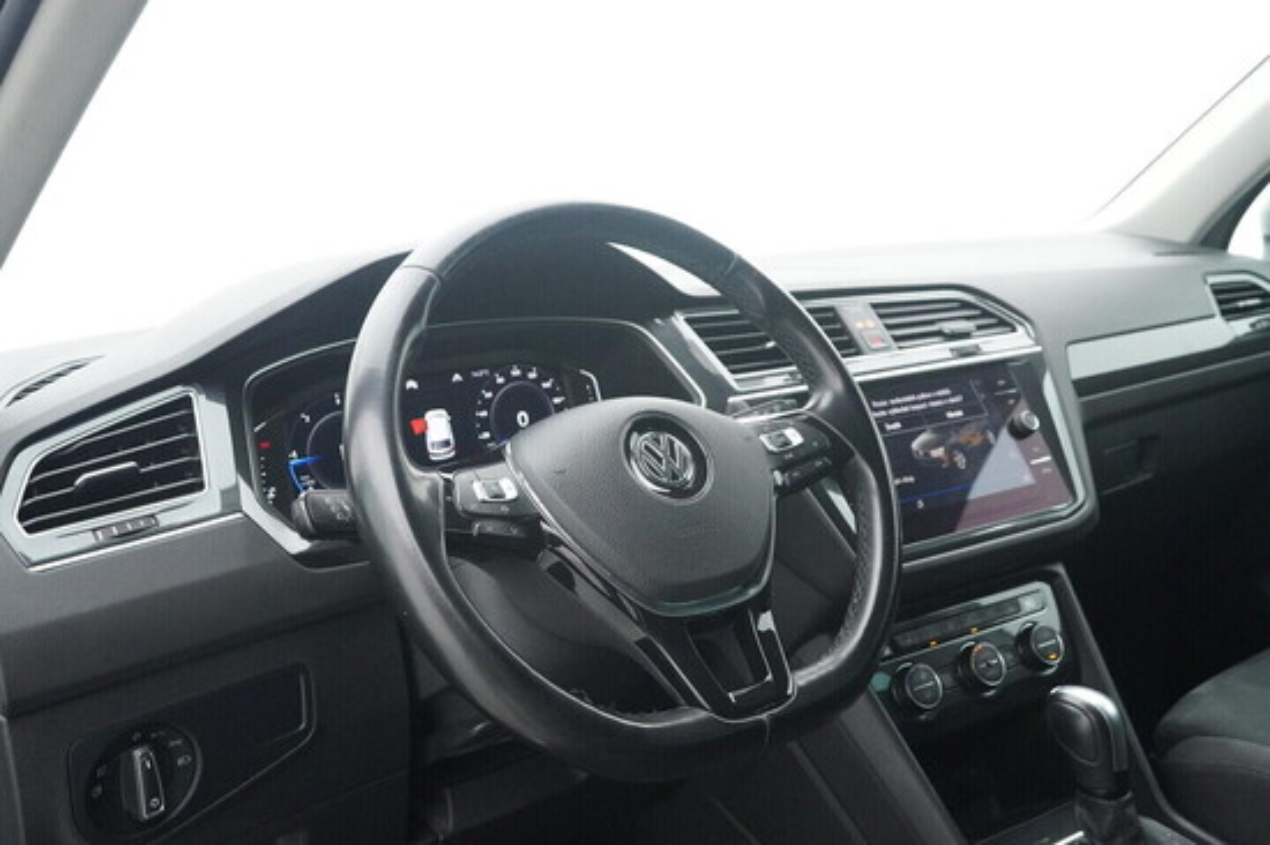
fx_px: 1269
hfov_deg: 53.2
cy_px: 422
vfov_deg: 36.8
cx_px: 635
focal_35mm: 36
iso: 5000
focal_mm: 24
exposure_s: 1/250
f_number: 5.6
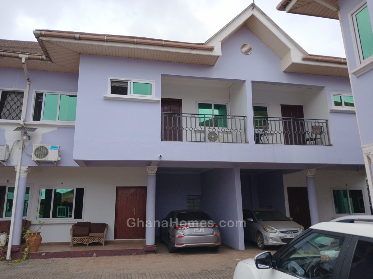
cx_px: 186
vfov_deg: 51.4
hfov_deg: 65.3
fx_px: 291
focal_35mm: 27
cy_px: 140
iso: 20
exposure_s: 1/278
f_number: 1.8
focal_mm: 3.98
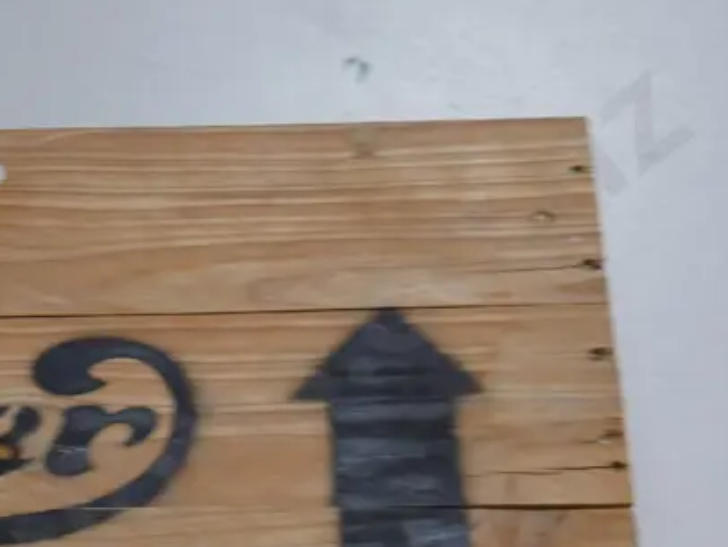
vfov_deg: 12.5
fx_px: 2441
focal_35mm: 116
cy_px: 654
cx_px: -65
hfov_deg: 16.5
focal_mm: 23
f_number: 5.1
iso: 800
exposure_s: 1/60
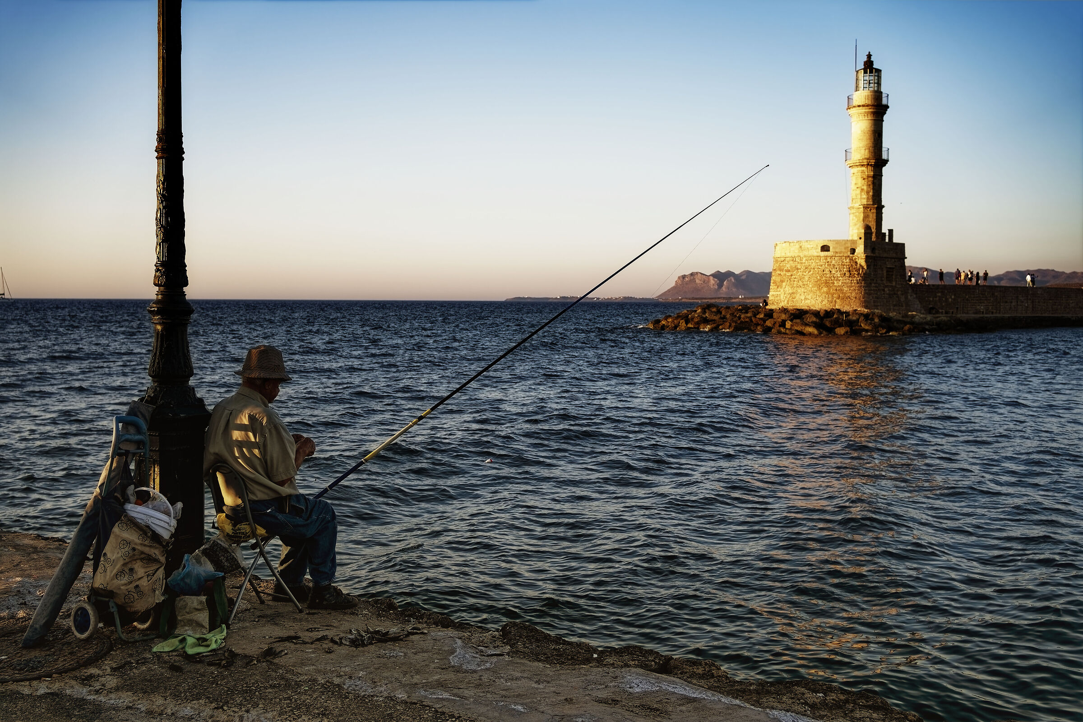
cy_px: 361
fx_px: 1053
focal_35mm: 35
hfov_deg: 54.4
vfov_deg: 37.9
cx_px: 542
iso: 100
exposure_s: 1/250
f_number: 5
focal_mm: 35
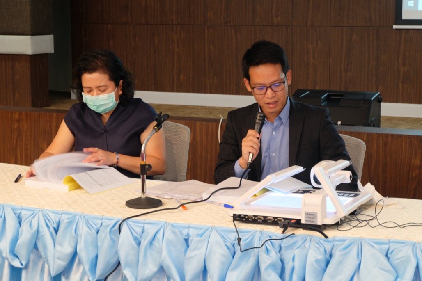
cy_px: 140
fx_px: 879
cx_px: 211
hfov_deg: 27.0
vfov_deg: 18.2
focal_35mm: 75
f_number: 5.6
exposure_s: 1/10
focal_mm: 50
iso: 800
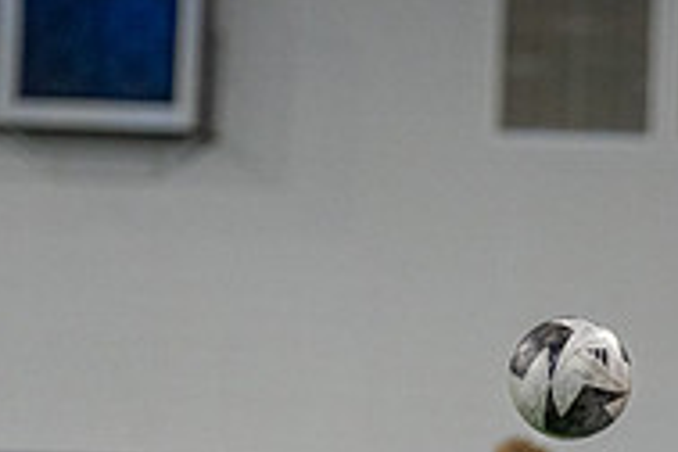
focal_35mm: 588
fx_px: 11073
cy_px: 784
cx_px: 640
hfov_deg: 3.5
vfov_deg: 2.3
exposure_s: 1/1250
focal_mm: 162
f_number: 3.2
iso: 5000
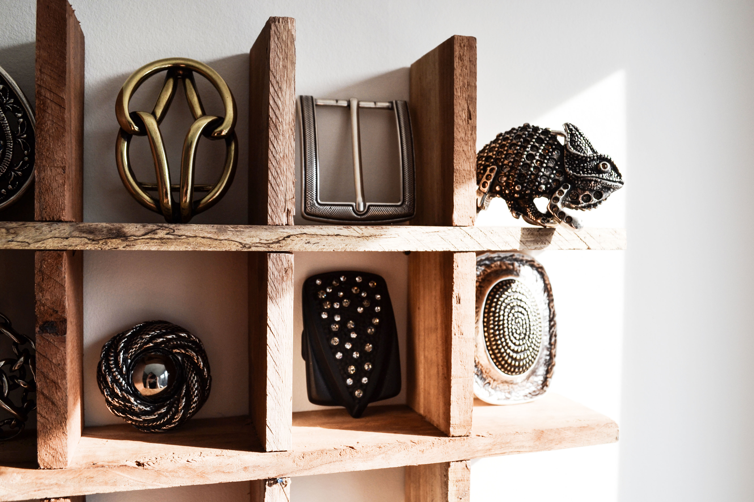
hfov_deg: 57.2
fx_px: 691
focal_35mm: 33
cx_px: 377
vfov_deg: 40.0
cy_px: 251
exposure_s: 1/125
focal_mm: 22
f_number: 5.6
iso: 100
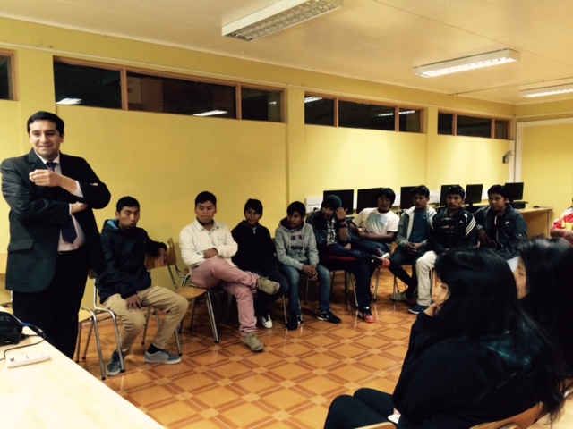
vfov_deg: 48.2
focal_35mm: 29
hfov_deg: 61.7
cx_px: 286
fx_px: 480
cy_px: 214
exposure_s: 1/20
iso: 320
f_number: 2.2
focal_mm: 4.15
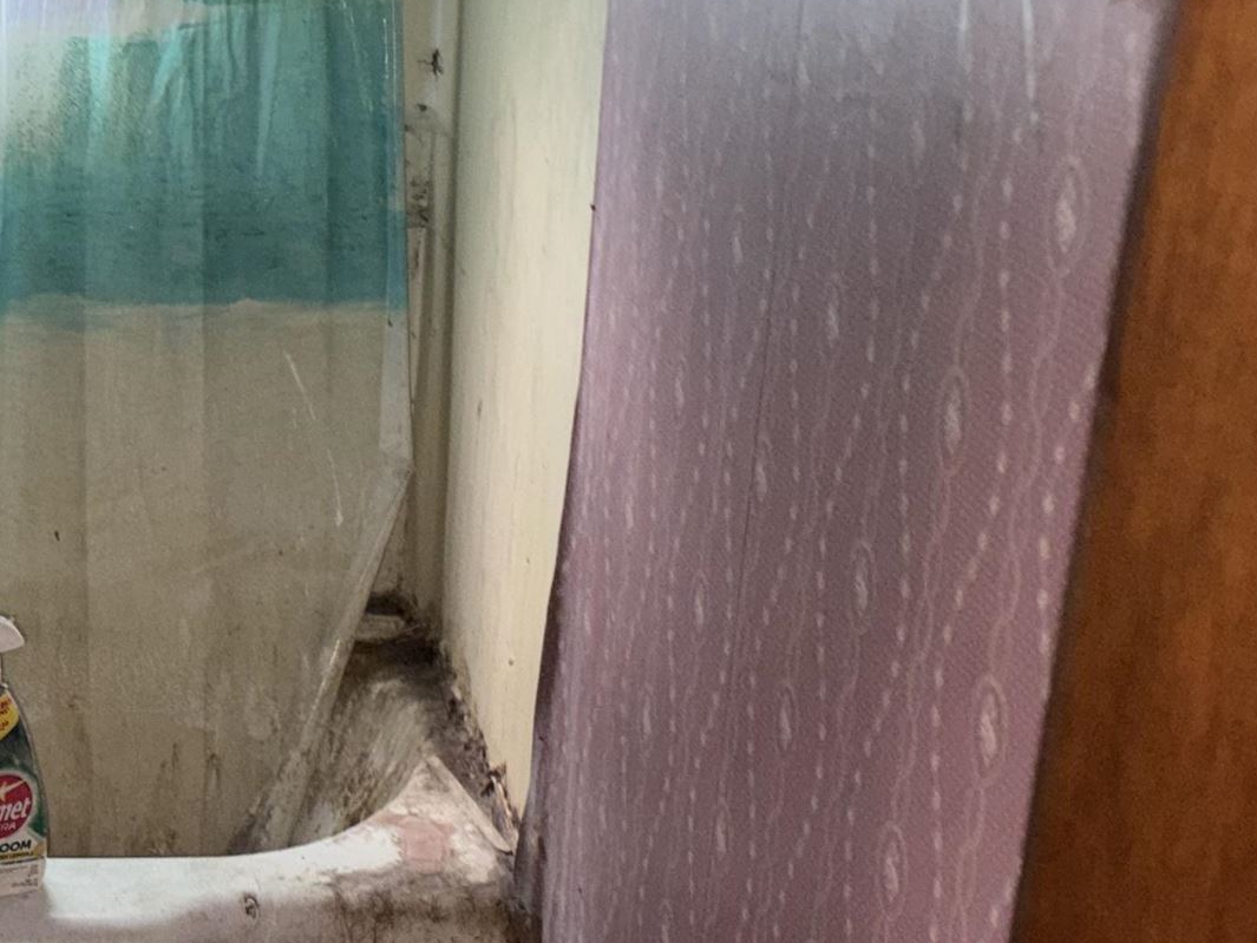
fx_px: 2724
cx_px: -227
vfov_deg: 19.4
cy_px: 798
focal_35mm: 75
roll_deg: +2.0
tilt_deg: -21.6
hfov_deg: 23.8
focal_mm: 5.96
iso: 64
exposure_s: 1/4
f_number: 1.6
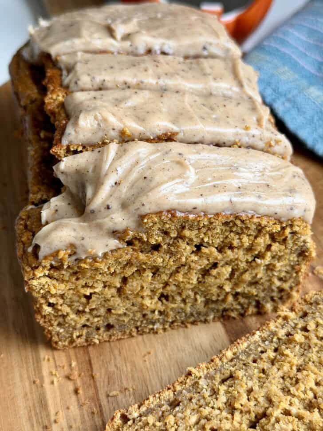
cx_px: 162
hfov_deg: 30.3
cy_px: 216
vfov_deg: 39.7
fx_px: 597
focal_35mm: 48
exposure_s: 1/66
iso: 100
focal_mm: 6.8
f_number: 1.8
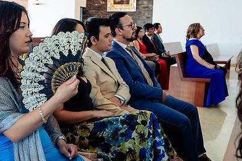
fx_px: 363
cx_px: 80
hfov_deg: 36.5
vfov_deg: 25.1
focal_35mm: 54
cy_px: 81
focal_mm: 35
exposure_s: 1/160
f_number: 4.5
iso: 2500
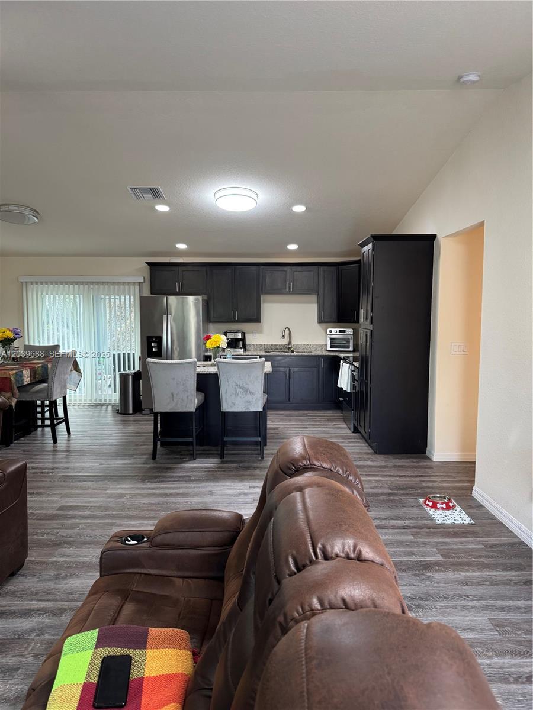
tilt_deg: -5.9
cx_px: 266
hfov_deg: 56.8
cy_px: 355
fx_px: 493
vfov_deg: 71.6
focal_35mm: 24
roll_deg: -0.5
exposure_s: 1/60
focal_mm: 6.76
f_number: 1.78
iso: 250
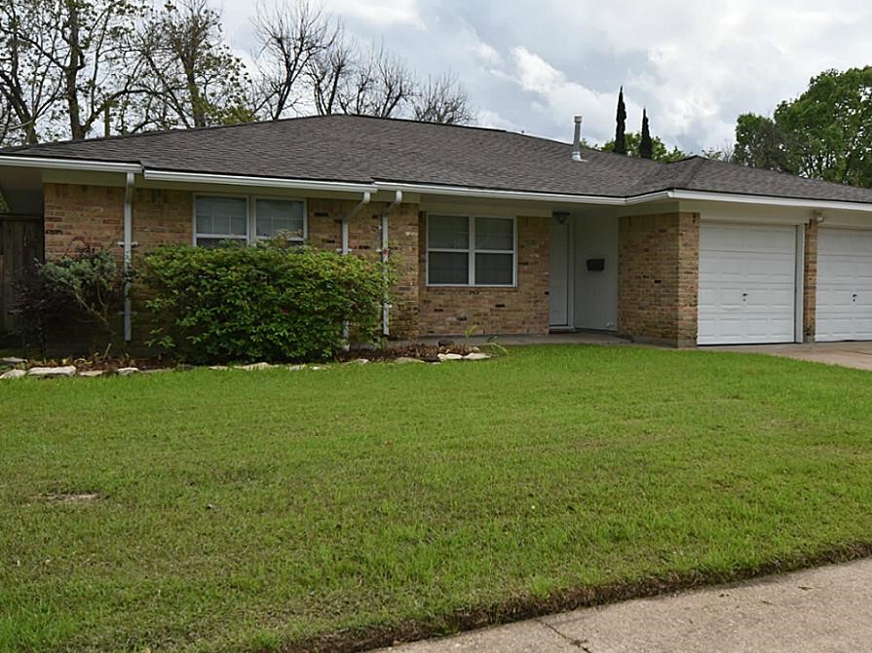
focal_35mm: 33
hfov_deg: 55.2
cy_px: 331
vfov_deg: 42.9
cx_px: 491
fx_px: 831
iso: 200
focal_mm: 20
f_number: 9
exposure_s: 1/320
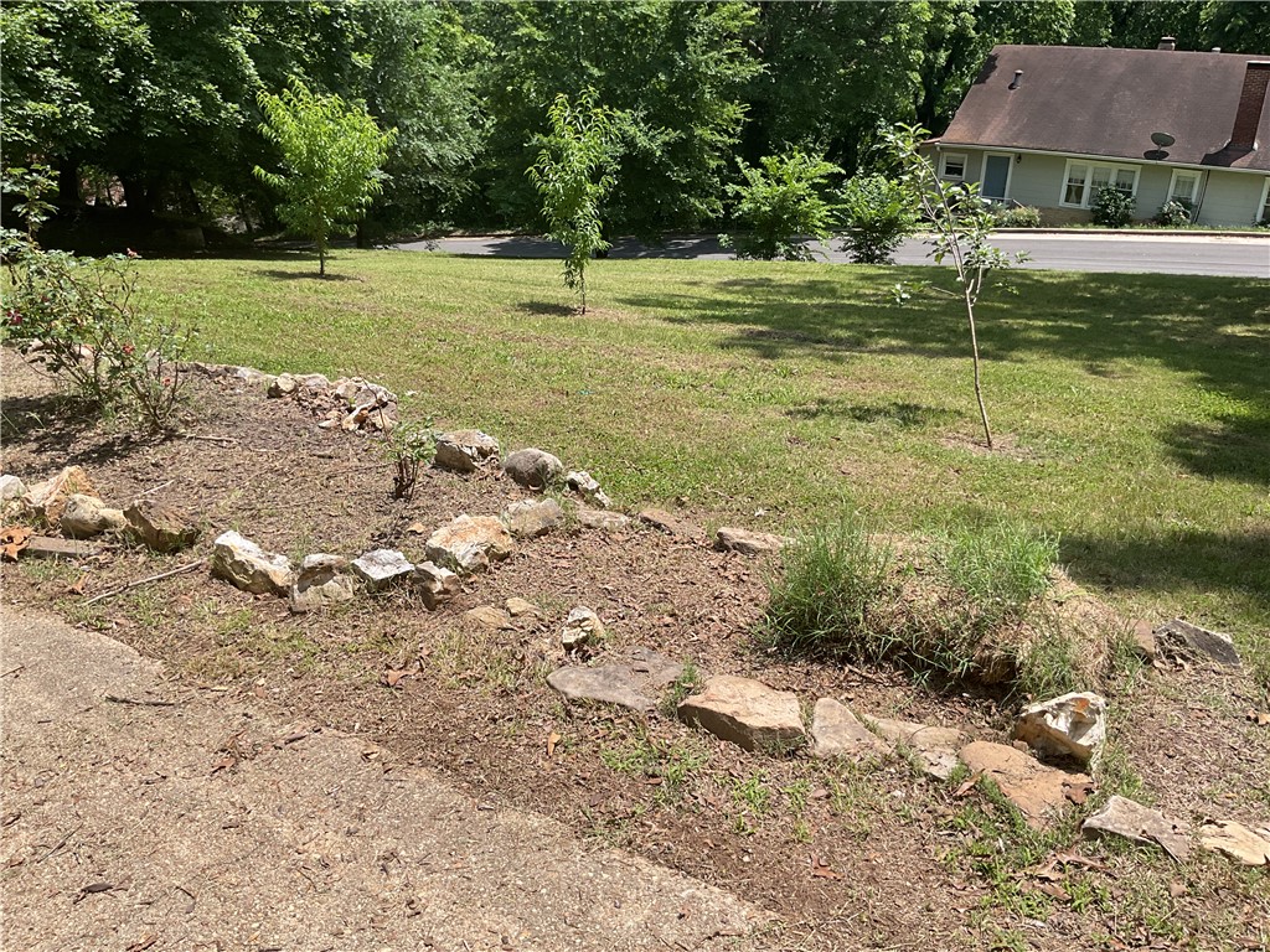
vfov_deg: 48.2
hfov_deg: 61.7
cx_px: 635
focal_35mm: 29
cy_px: 476
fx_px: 1064
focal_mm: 3
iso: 16
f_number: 1.8
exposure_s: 1/1451
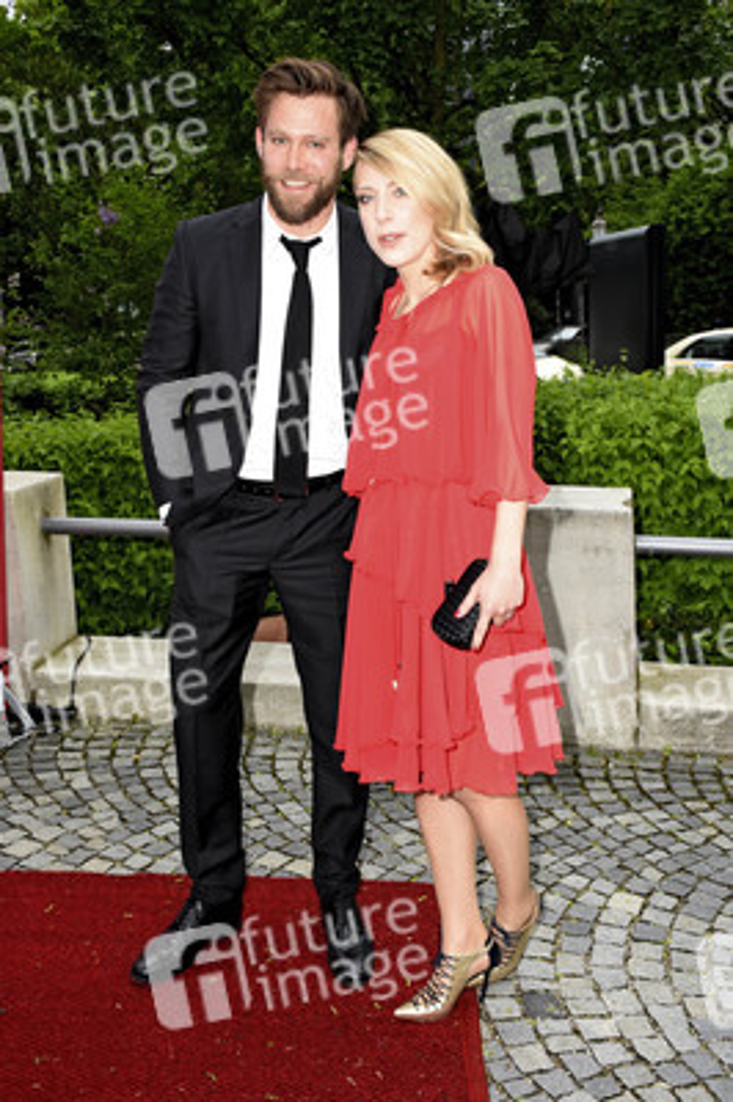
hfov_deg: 34.2
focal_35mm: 39
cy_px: 551
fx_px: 1193
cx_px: 366
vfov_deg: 49.6
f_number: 5.6
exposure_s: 1/80
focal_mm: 26
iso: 400
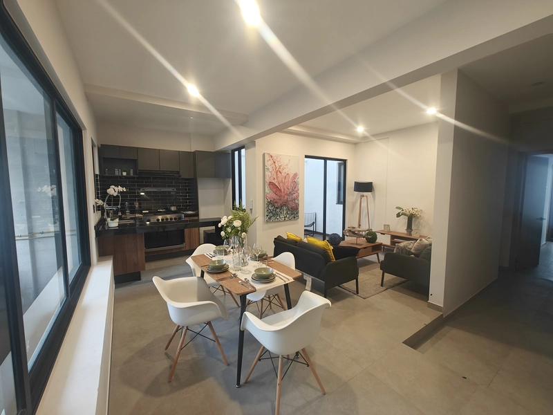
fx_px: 224
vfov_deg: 85.7
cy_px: 208
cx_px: 276
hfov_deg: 102.1
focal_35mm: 14
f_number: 2.2
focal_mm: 2.59
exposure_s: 1/50
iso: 320
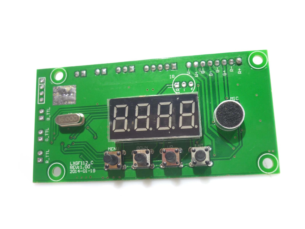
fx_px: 291
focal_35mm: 33
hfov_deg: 55.4
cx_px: 152
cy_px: 114
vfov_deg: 42.9
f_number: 2.8
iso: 80
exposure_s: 1/30
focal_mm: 5.5
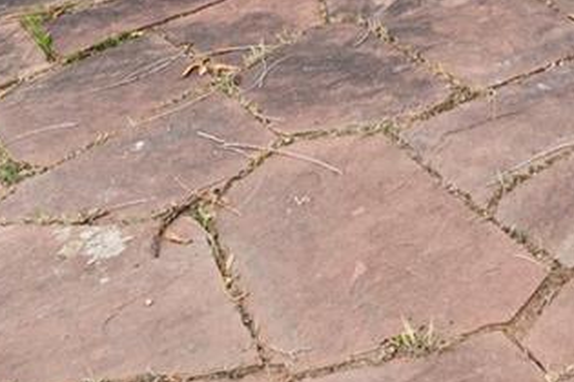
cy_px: -474
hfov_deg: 24.9
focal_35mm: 71
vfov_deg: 14.4
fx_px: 1132
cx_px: 734
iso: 500
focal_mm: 14
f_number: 8
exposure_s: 1/15
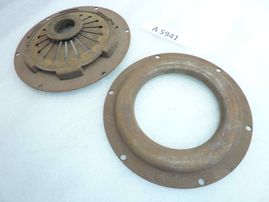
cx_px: 134
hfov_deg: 69.4
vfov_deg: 54.9
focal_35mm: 25
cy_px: 101
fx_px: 194
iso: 125
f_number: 3.3
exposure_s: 1/10
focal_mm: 4.1
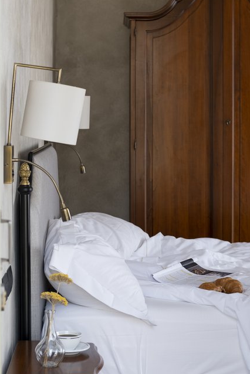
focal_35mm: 85
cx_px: 156
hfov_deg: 16.1
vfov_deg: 23.9
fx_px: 884
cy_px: 182
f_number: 2.8
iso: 250
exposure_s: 1/250
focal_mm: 35
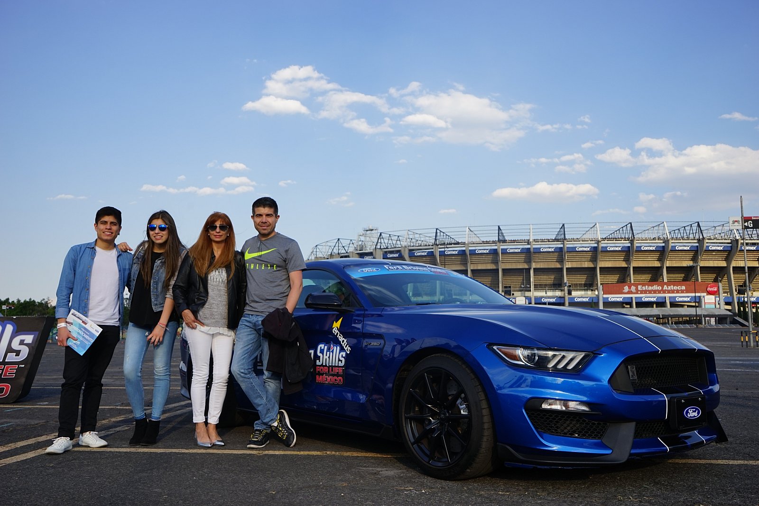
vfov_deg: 40.0
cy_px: 253
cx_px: 380
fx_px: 696
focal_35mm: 33
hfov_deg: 57.2
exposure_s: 1/125
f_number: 9
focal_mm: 33
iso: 100
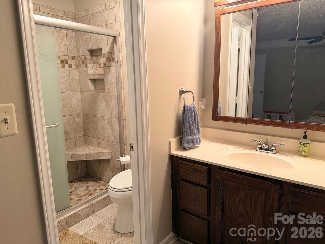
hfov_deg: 71.6
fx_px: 225
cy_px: 122
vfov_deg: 56.8
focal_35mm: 24
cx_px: 162
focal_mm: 6.76
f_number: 1.78
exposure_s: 1/60
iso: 160
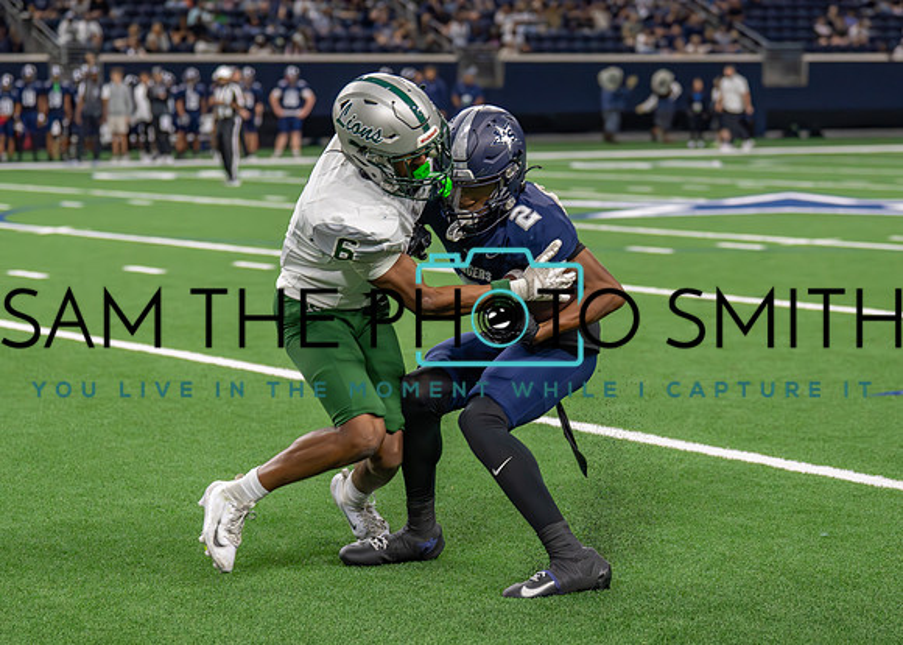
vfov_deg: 13.1
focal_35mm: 109
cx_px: 496
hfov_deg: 18.3
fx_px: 2804
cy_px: 341
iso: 4000
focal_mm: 70
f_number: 2.8
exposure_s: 1/1600
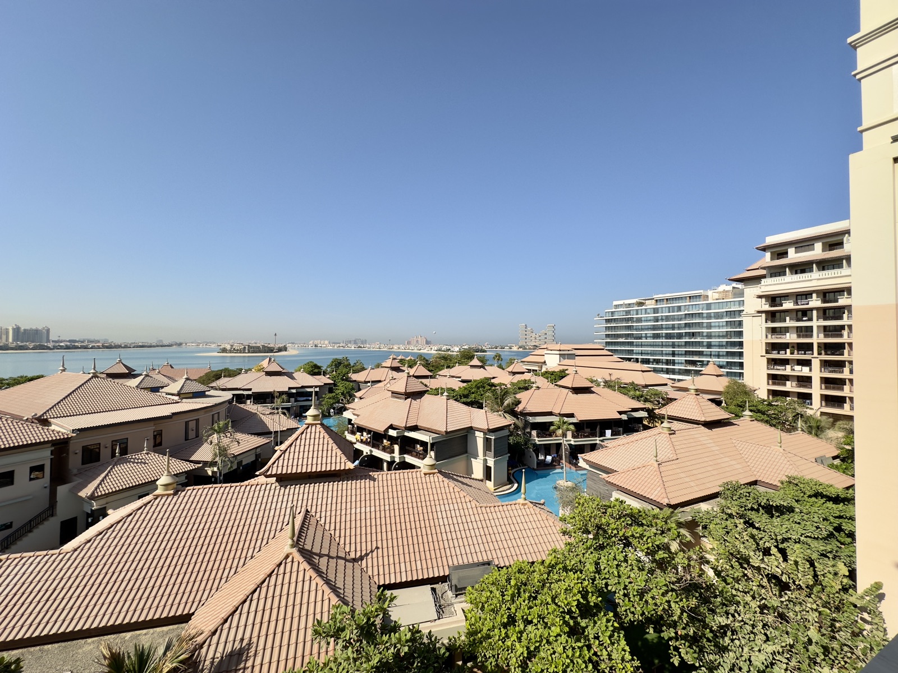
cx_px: 449
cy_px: 336
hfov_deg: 102.1
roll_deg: -0.3
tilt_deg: +1.1
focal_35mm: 14
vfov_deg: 85.7
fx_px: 363
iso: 40
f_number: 2.2
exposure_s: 1/1795
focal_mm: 2.22
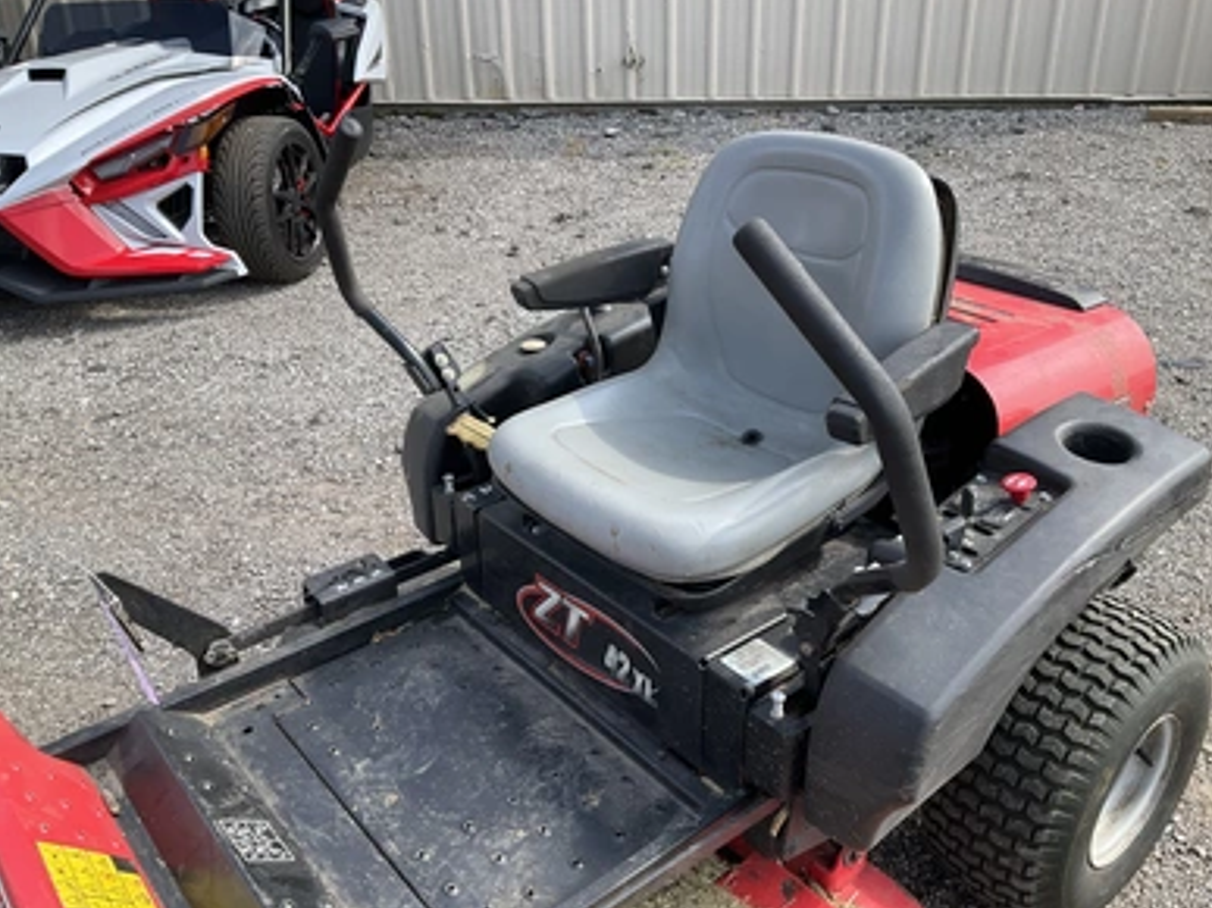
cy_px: 454
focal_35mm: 30
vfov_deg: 46.8
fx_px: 1050
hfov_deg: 60.0
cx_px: 623
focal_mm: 3
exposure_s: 1/574
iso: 25
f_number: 1.8
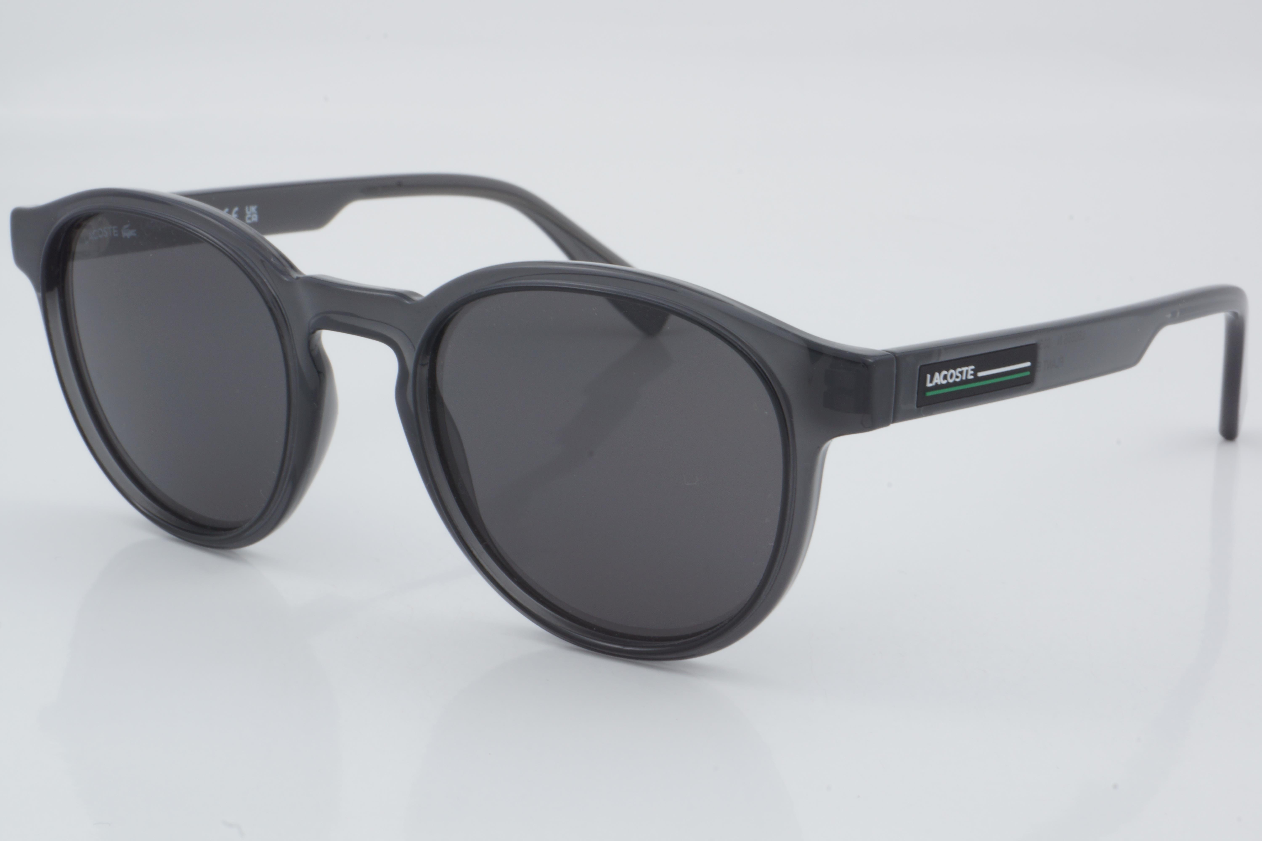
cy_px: 420
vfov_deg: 18.2
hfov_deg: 27.0
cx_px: 631
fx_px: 2629
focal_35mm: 75
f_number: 32
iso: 100
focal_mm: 50
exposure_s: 1/3
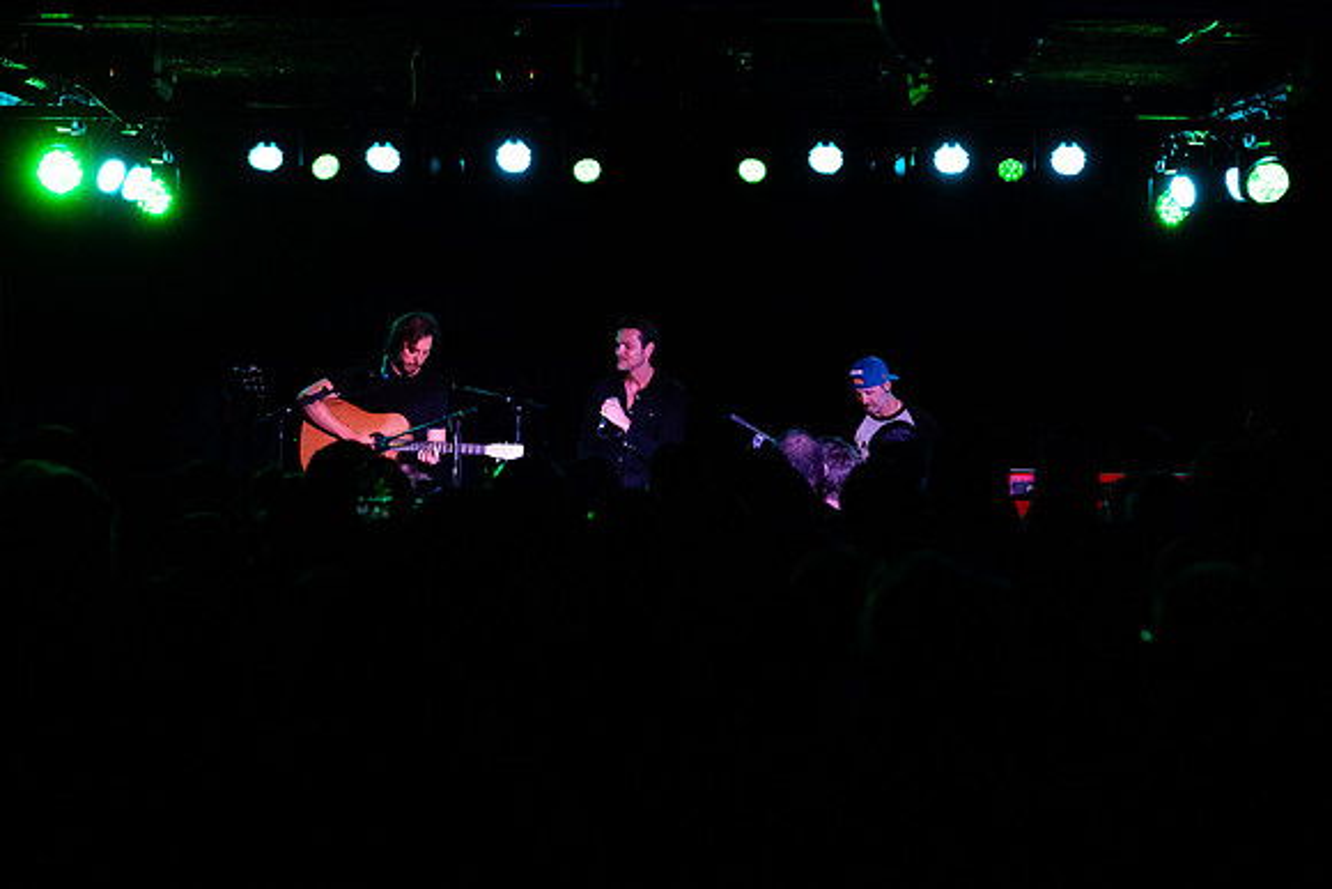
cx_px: 618
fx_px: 3483
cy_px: 375
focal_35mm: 94
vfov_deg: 14.5
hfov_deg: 21.6
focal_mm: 73
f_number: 3.5
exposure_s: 1/640
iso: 2500
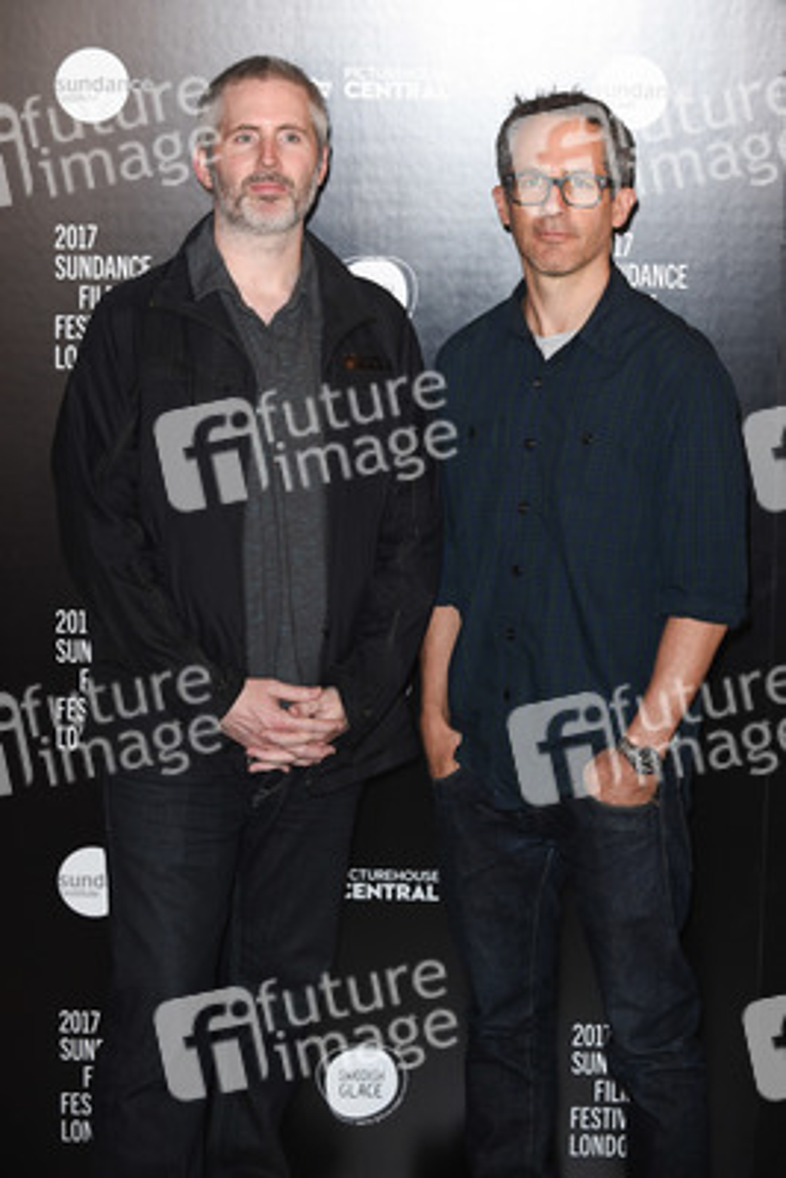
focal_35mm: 92
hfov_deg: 14.9
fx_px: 3010
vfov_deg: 22.1
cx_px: 393
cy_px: 589
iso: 1600
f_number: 4
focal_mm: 92
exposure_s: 1/250
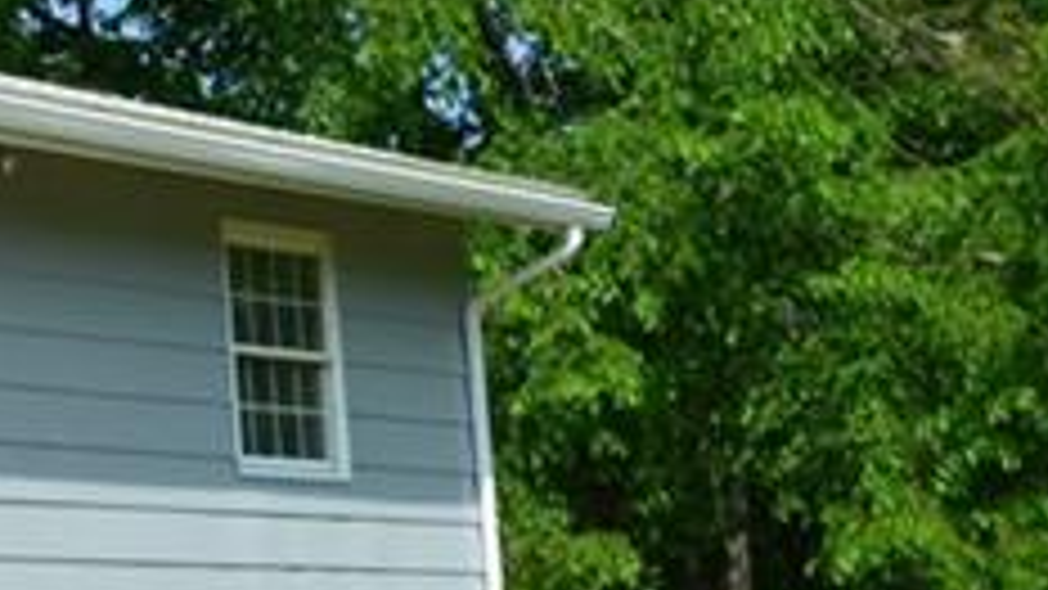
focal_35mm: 179
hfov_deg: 11.2
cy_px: 504
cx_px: -801
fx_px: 4974
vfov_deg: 6.8
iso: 360
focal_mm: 26
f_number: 11
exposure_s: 1/500
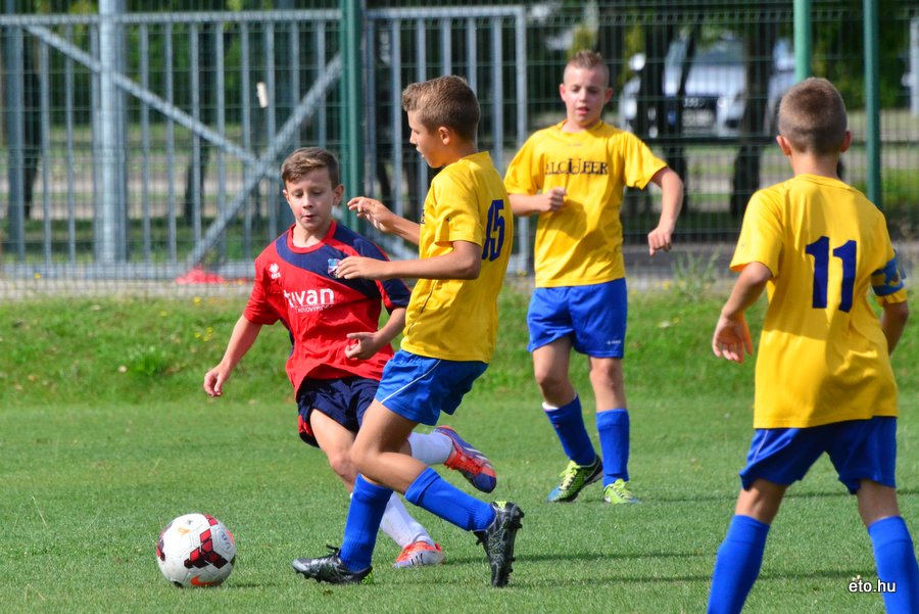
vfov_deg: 3.1
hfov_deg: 4.6
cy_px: 307
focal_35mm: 450
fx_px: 11492
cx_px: 460
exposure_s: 1/5000
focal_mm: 300
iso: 2500
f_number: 9
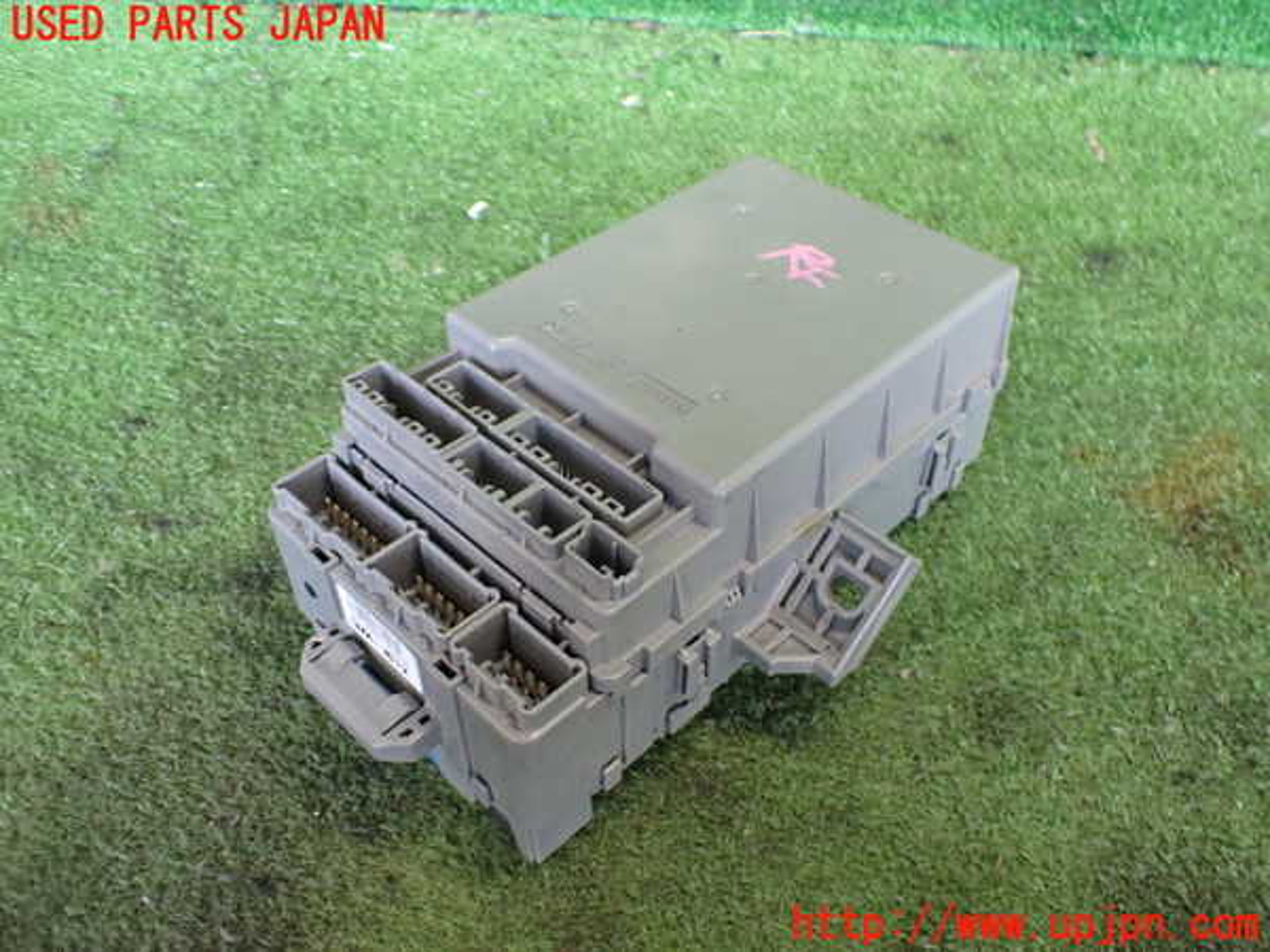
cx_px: 635
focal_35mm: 30
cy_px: 476
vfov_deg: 46.8
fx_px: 1101
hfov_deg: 60.0
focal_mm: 5.4
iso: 800
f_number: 2.3
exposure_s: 1/100
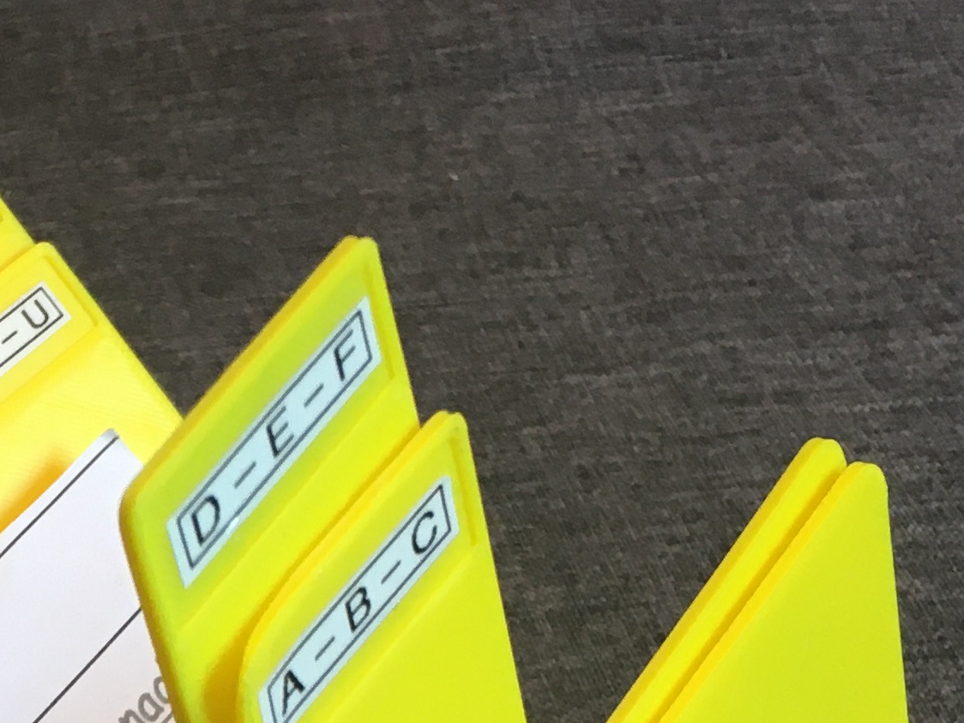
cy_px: 1070
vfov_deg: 13.4
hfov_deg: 18.1
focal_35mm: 104
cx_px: -142
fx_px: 2896
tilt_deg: -47.7
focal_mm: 4.15
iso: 80
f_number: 2.2
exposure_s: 1/33
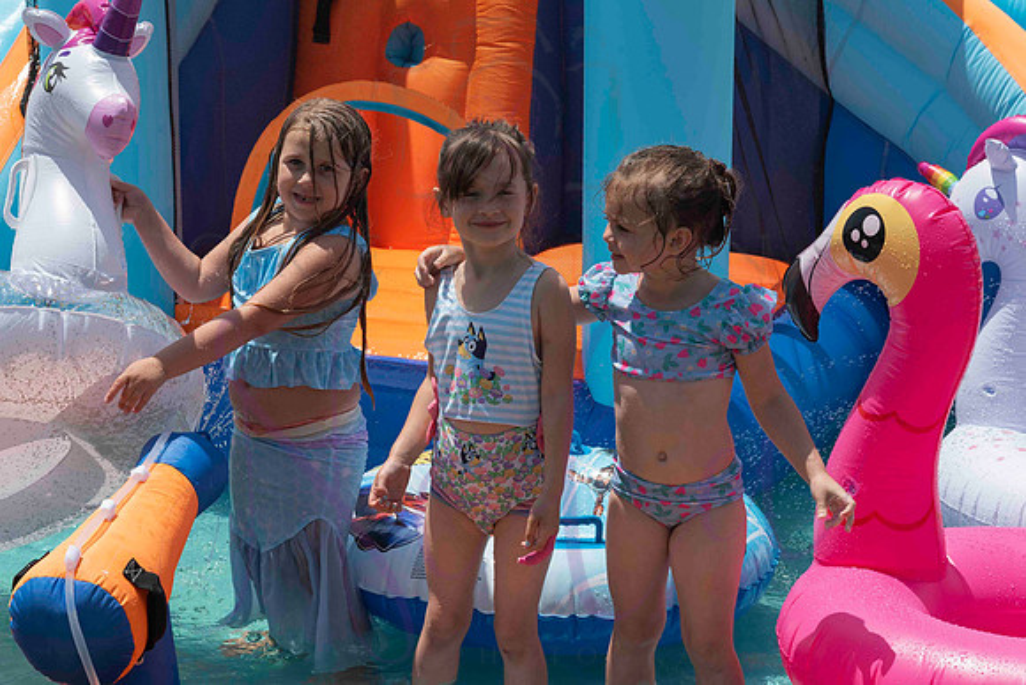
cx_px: 522
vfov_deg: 15.2
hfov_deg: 22.6
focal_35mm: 90
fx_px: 2563
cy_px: 336
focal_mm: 85
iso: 400
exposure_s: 1/800
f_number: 11
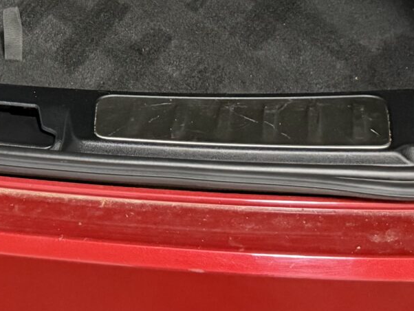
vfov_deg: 13.8
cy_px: -132
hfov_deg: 18.9
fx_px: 1220
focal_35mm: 102
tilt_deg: -15.8
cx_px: 36
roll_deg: +0.7
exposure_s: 1/33
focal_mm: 6.76
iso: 800
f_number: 1.78
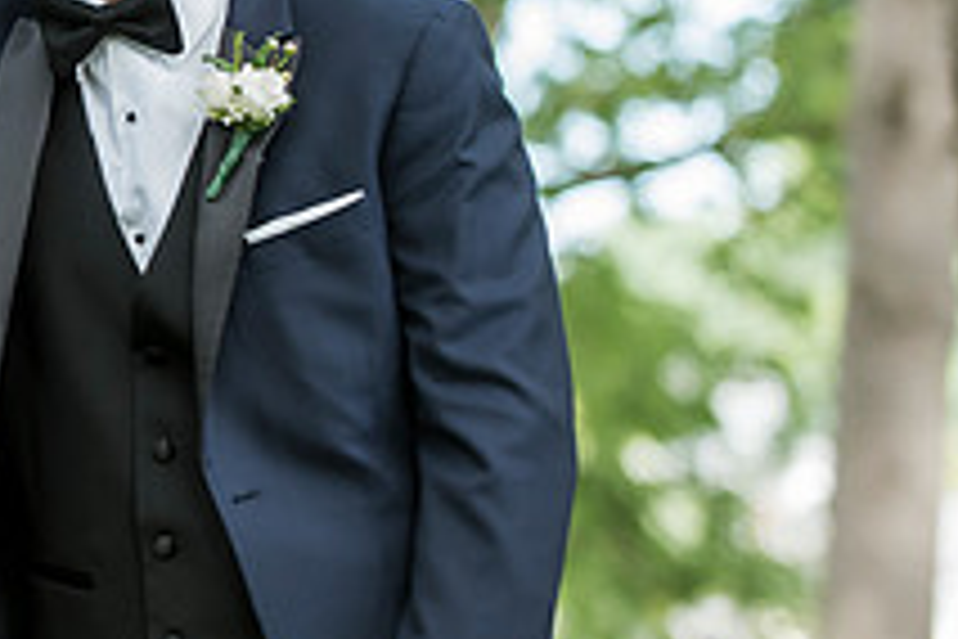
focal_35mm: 299
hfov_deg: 6.8
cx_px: -162
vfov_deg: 4.6
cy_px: 137
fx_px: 7956
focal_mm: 110
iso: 400
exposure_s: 1/250
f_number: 3.5
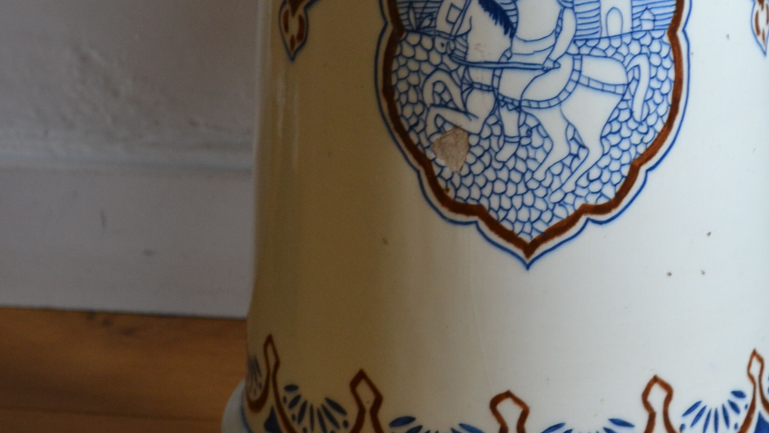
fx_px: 3528
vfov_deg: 7.0
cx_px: 524
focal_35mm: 173
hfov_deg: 12.4
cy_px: 145
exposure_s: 1/30
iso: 400
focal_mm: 52
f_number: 5.6
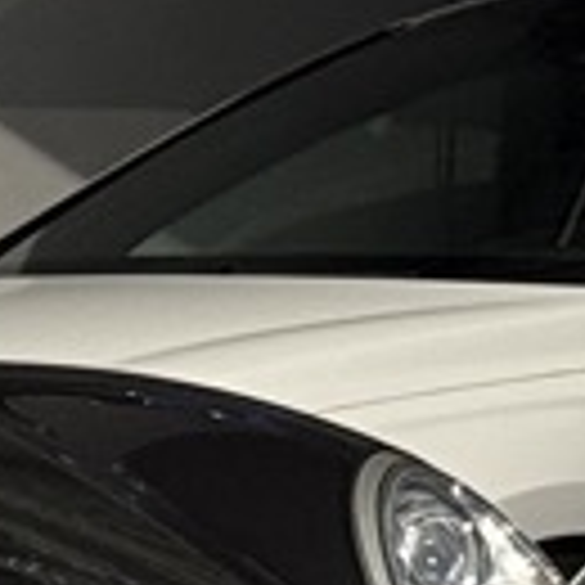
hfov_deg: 4.1
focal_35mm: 419
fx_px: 8011
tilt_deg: -3.5
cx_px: -1112
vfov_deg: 4.2
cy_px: 729
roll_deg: -1.8
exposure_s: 1/50
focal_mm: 6.76
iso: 125
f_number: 1.78
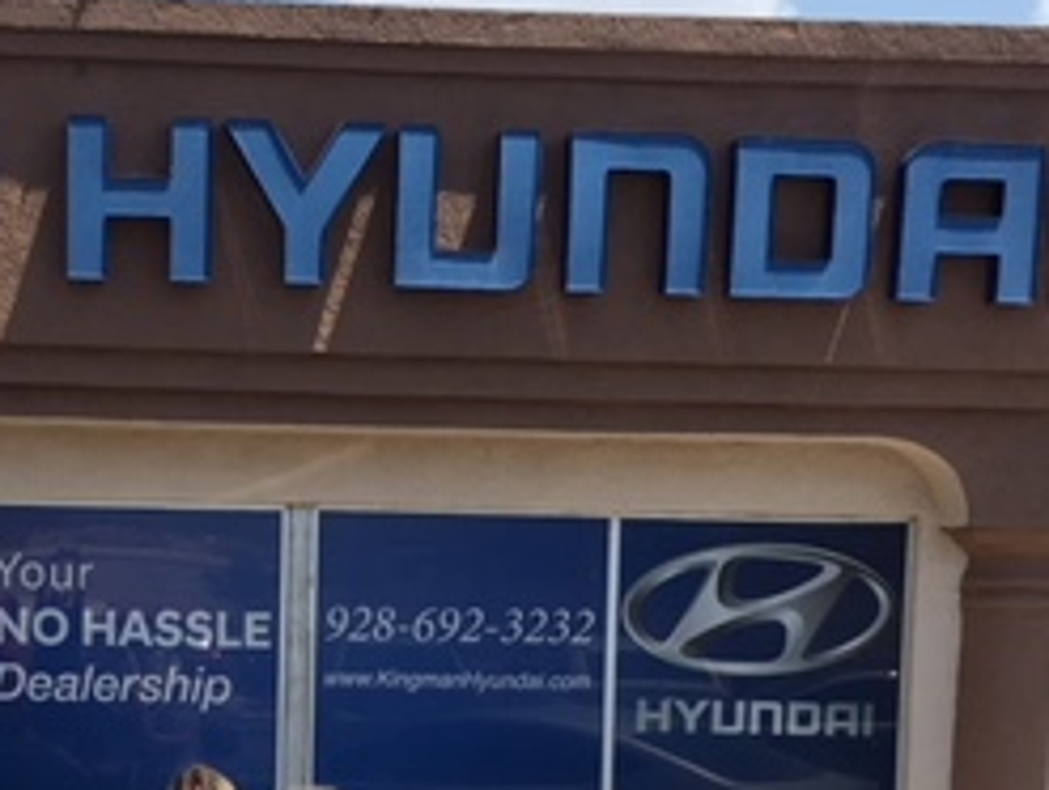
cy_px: 798
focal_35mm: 75
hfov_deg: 25.6
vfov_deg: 19.1
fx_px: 2276
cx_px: 234
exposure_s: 1/1672
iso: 25
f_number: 2.2
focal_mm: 4.15
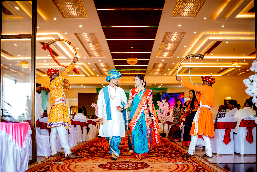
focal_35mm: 35
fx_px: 250
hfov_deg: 54.4
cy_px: 86
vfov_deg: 37.9
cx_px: 128
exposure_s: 1/400
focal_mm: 35
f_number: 1.4
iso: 200
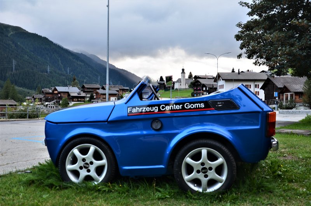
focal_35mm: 42
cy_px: 103
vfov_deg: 31.8
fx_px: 362
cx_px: 156
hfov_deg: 46.5
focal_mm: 28
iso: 320
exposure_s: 1/6
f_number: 5.6
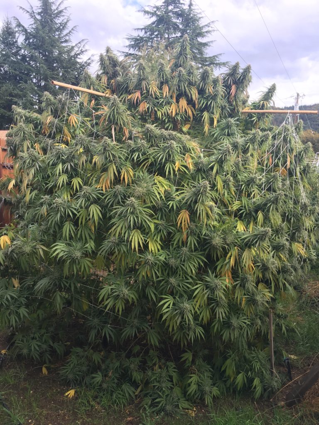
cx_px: 160
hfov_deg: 48.2
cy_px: 212
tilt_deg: -4.2
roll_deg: -1.5
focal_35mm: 29
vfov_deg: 61.7
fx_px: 356
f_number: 2.2
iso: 25
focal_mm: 4.15
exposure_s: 1/233
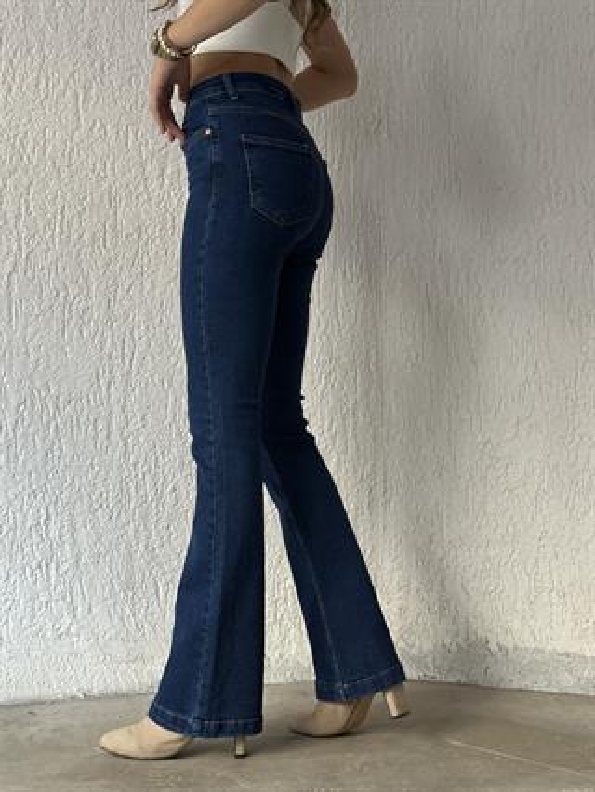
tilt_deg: +1.8
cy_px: 396
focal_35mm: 48
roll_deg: +0.0
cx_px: 298
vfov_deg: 39.6
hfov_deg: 30.3
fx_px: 1099
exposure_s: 1/60
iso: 320
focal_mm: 6.86
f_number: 1.78
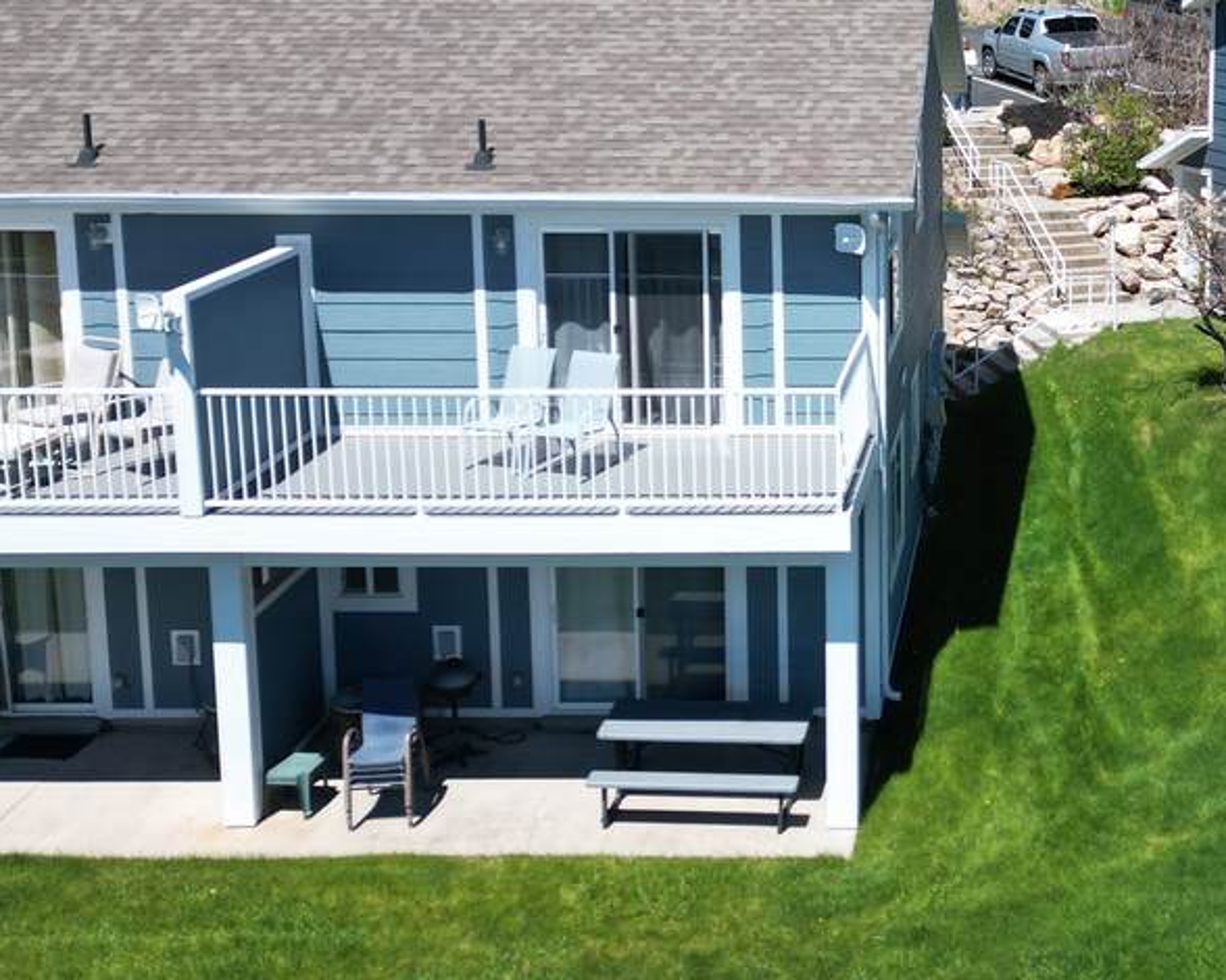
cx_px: 1030
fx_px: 1850
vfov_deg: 29.1
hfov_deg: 35.2
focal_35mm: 51
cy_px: 217
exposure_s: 1/3200
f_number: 1.7
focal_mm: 6.72
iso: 140
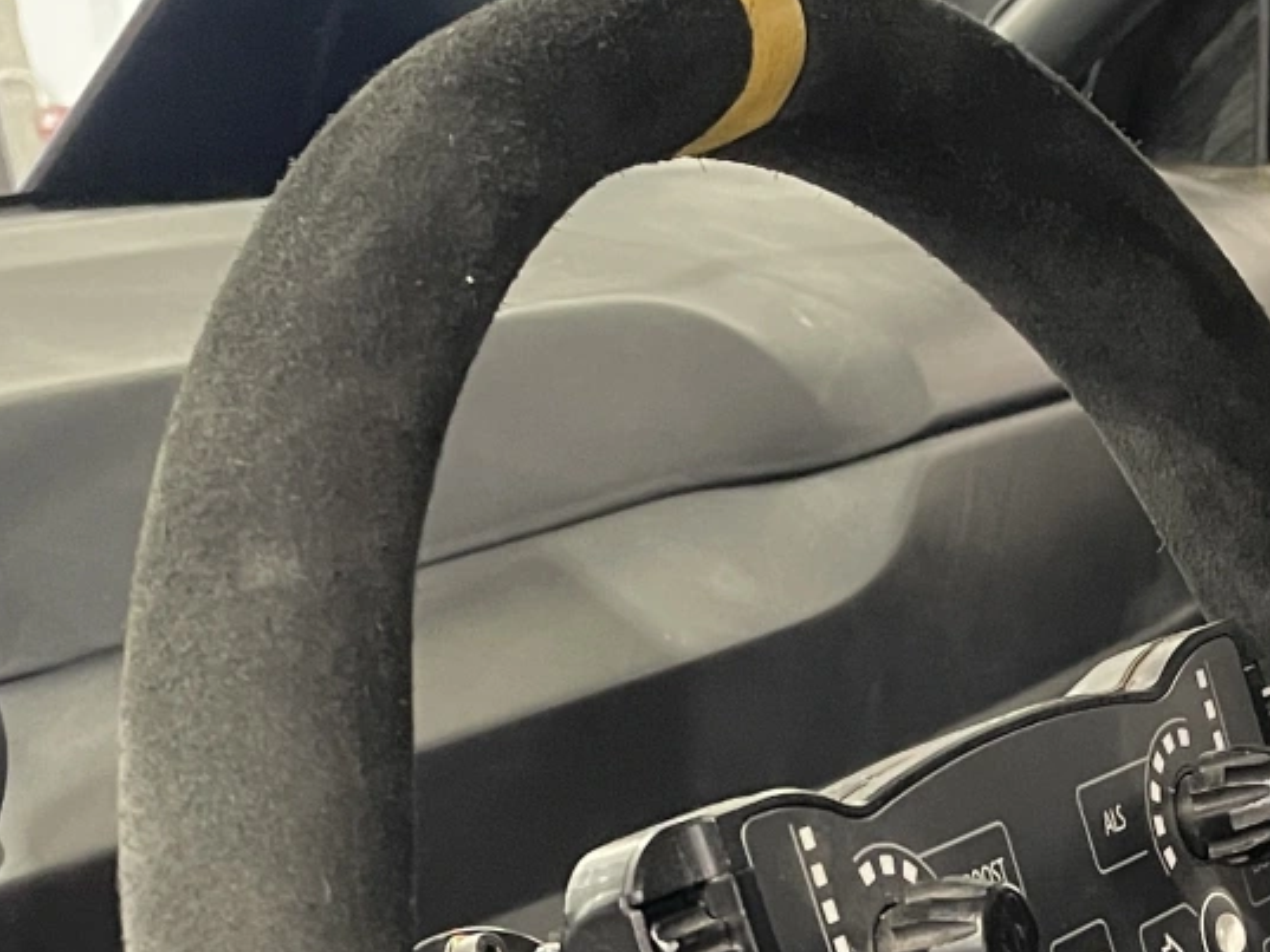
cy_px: 1602
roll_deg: +7.3
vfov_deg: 14.4
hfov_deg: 20.8
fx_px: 3413
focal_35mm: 93
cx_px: 1041
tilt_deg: -25.7
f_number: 1.6
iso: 500
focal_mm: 4.2
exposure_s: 1/25
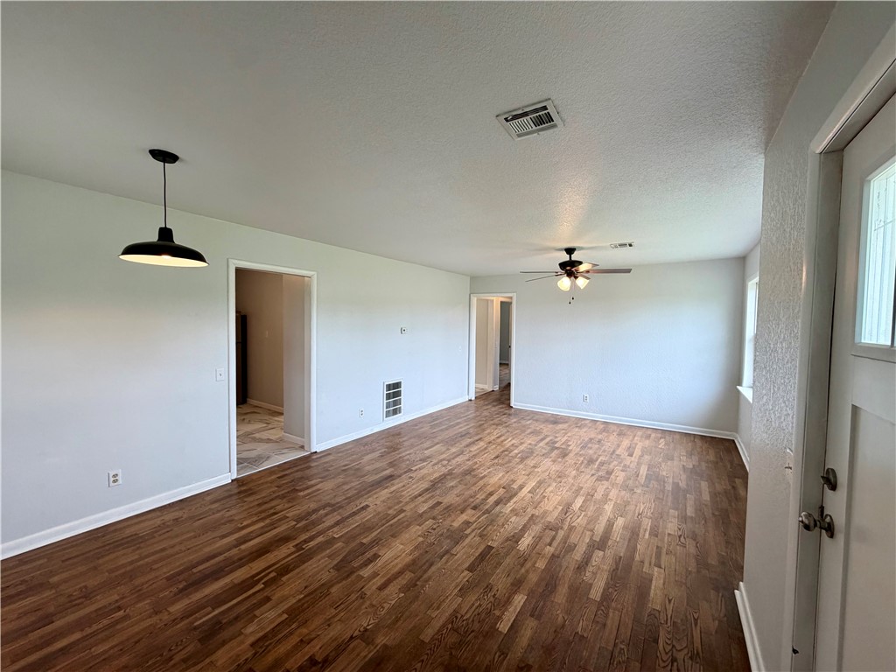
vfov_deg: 85.7
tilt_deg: -2.9
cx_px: 448
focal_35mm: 14
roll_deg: -0.9
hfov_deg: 102.1
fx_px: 362
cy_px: 336
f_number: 2.2
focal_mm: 2.22
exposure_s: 1/120
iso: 100
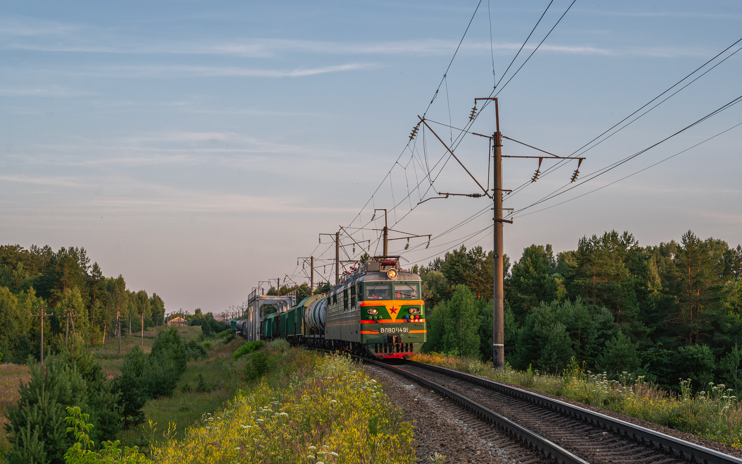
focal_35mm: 56
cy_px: 249
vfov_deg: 23.1
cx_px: 372
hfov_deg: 36.3
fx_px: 1133
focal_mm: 54
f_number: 7.1
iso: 200
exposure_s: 1/1000
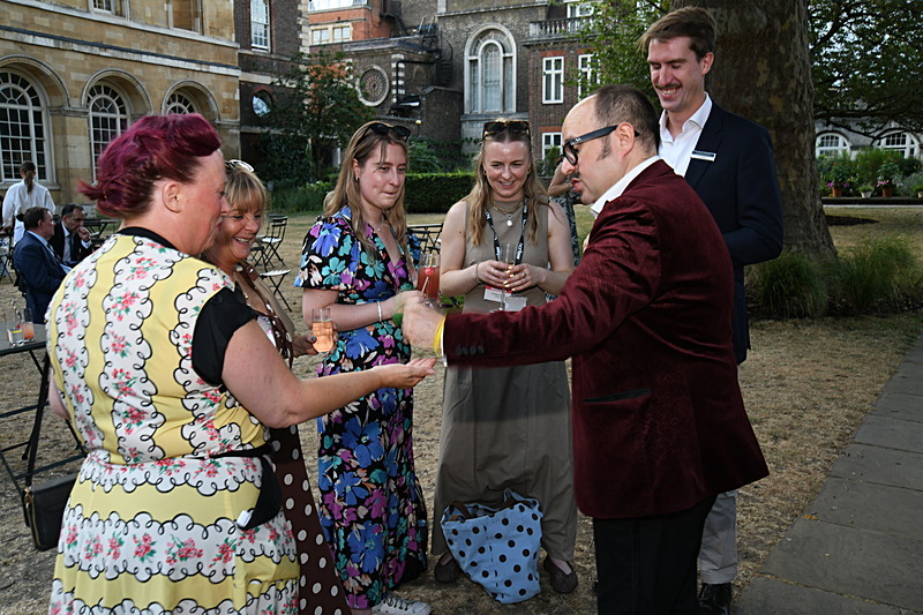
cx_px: 462
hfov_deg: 54.4
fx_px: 897
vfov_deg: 37.8
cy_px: 308
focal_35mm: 35
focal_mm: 35
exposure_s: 1/40
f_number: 8
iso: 400
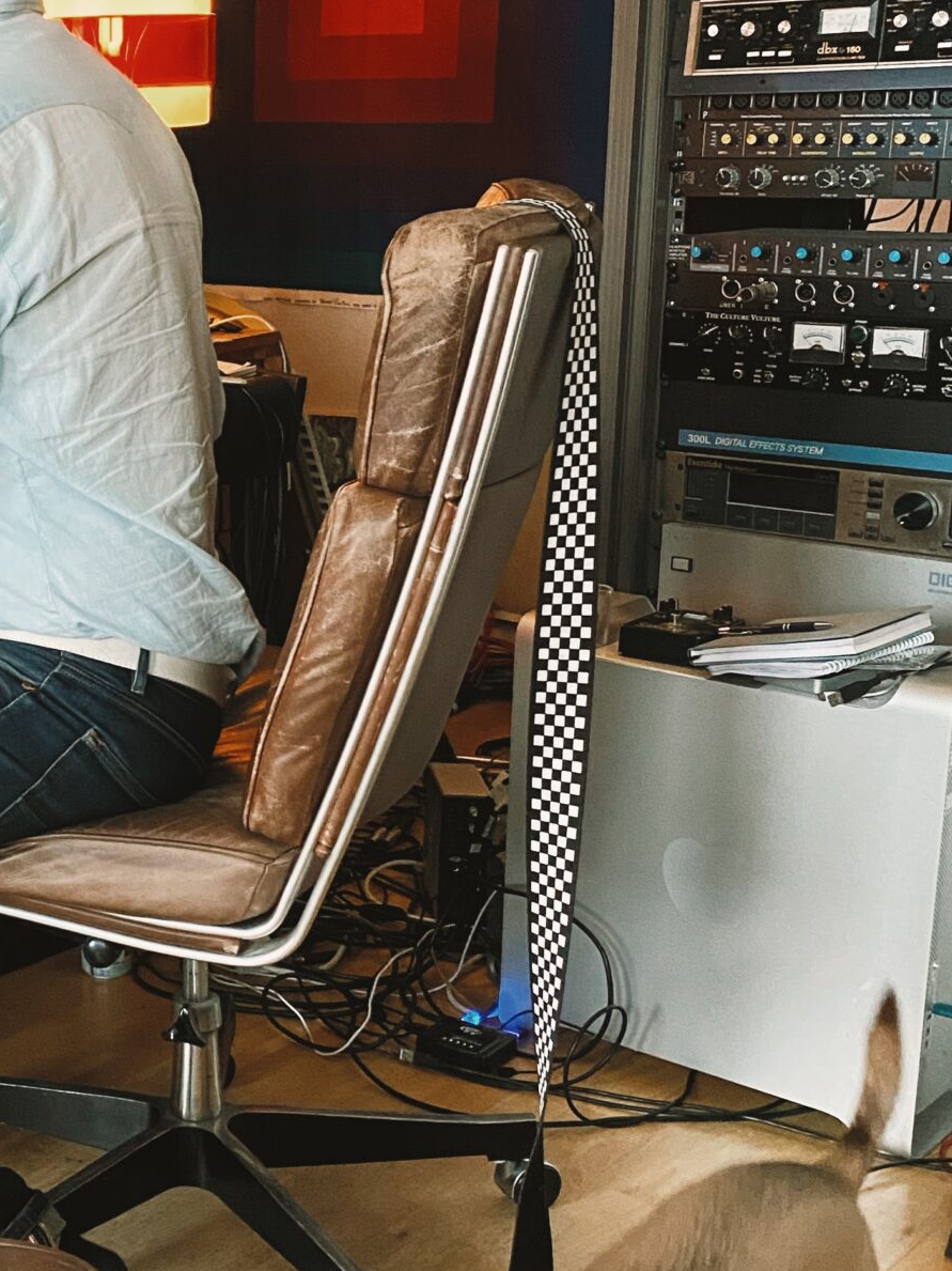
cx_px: -56
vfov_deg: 34.4
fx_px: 2055
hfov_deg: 24.6
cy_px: 611
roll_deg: +1.5
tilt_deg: -12.6
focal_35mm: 56
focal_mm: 4.25
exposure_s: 1/30
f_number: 1.8
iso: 640
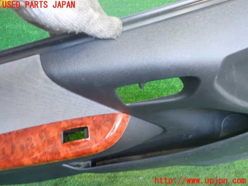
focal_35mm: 30
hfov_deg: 60.0
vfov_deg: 46.8
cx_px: 124
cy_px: 93
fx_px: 215
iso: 250
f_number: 2.3
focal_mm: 5.4
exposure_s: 1/30
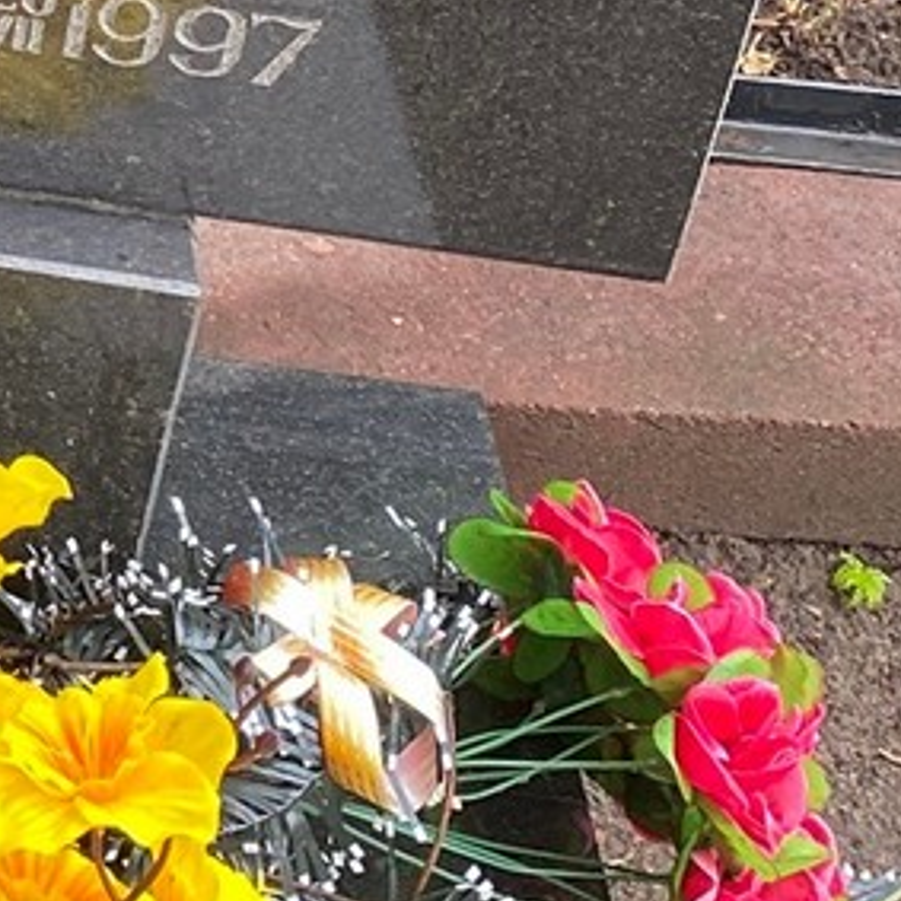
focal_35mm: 117
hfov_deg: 13.4
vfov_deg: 14.4
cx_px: -704
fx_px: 3445
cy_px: -201
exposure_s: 1/121
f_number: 1.8
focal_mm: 4.25
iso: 125
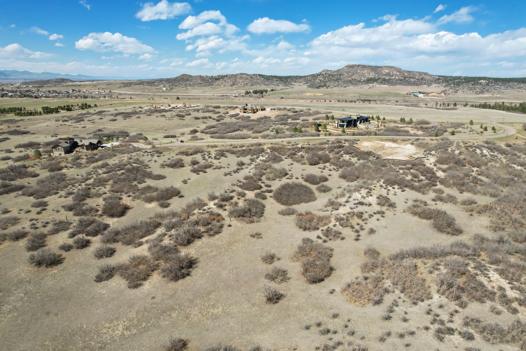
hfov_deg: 78.6
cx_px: 263
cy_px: 176
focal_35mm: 22
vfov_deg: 57.2
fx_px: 321
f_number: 2.8
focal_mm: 8.38
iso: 110
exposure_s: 1/2500
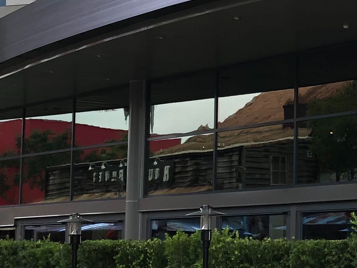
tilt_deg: +9.4
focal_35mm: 119
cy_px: 110
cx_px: 475
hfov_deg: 15.7
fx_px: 1227
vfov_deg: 12.4
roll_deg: -1.0
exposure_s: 1/230
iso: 20
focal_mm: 3.99
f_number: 1.8
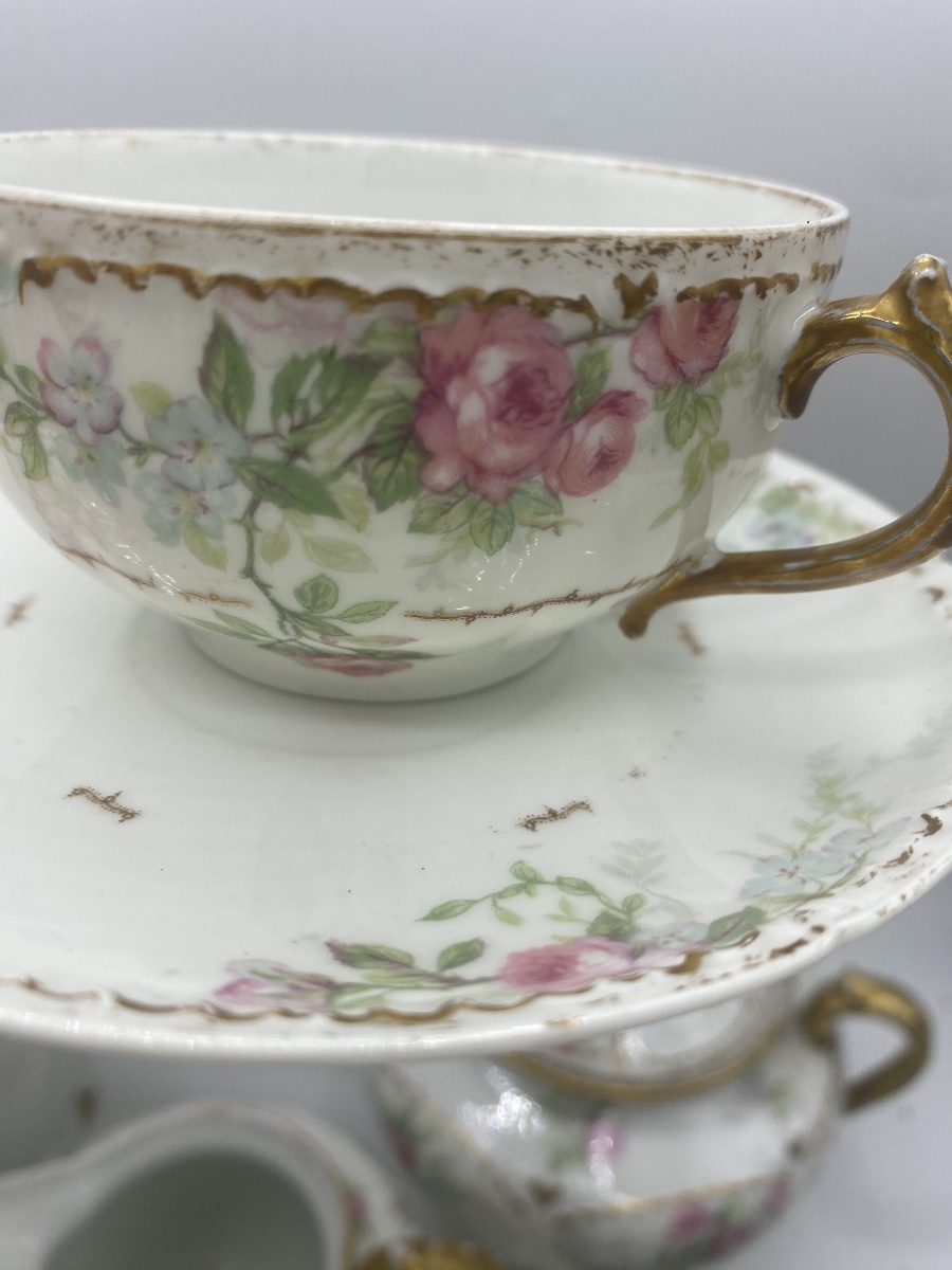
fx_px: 917
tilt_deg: -28.4
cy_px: 635
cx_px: 476
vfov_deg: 69.4
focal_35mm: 25
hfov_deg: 54.9
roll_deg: -2.1
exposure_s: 1/1701
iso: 32
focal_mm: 4.25
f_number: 1.8
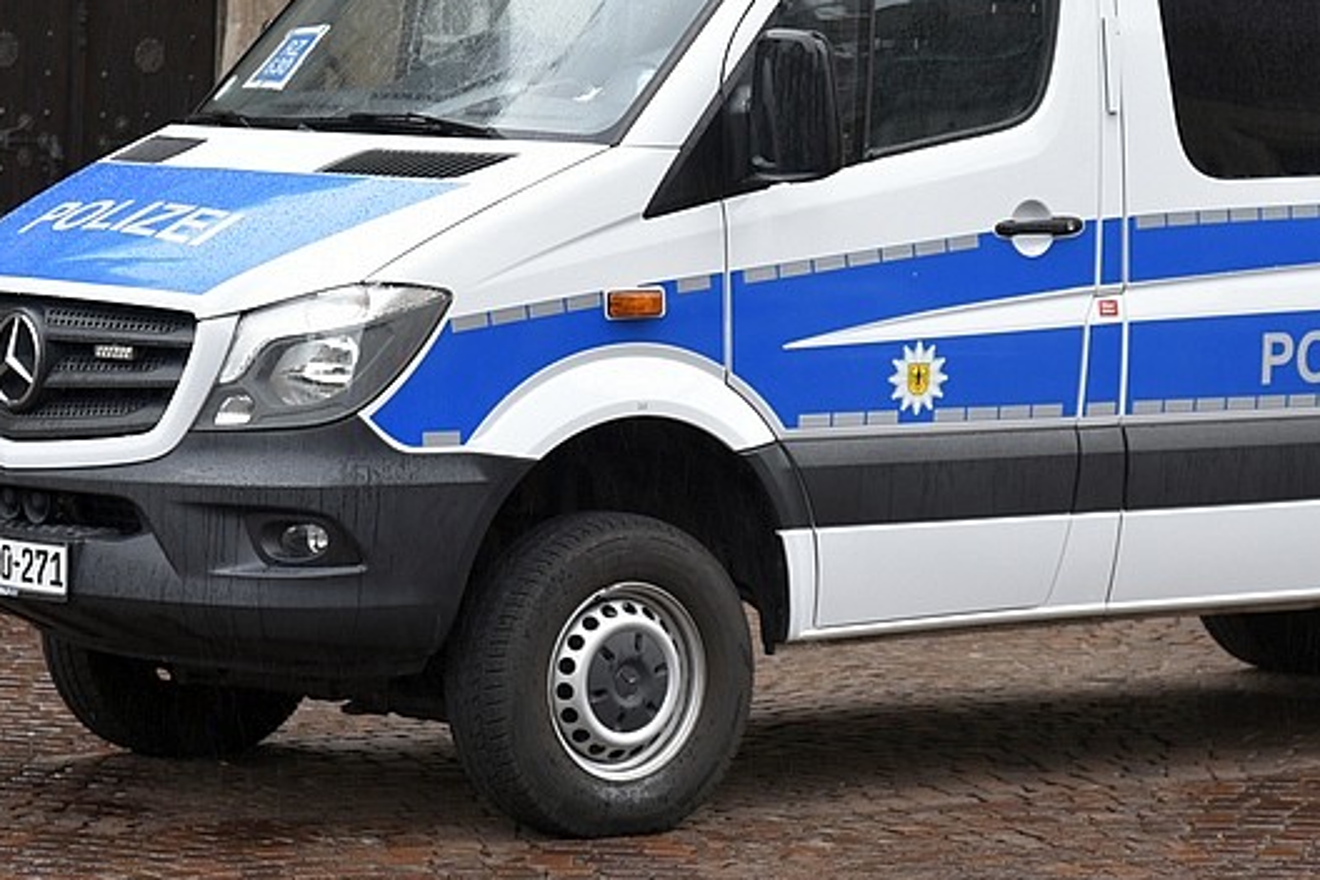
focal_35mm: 145
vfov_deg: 9.5
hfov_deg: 14.1
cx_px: 982
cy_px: 245
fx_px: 5316
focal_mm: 85
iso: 400
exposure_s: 1/100
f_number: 5
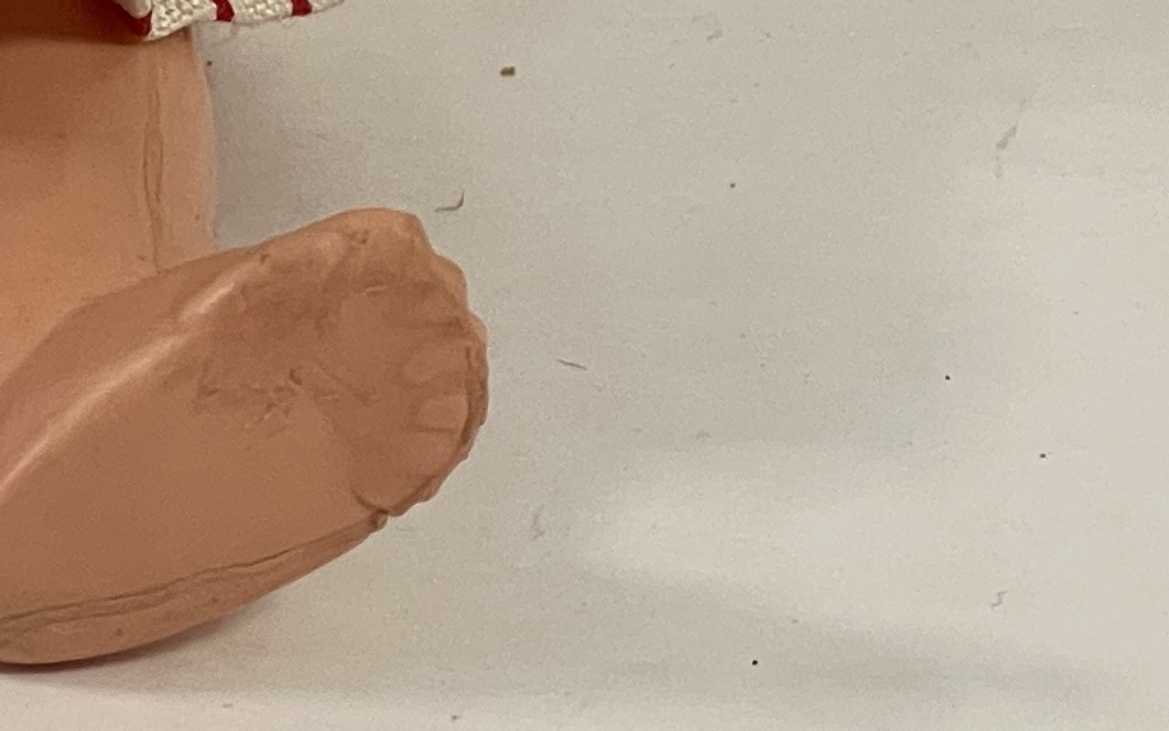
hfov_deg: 6.9
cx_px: -690
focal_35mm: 299
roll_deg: -3.0
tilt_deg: -16.0
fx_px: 9526
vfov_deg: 4.3
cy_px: -1104
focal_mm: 7.5
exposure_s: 1/50
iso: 160
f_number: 2.2
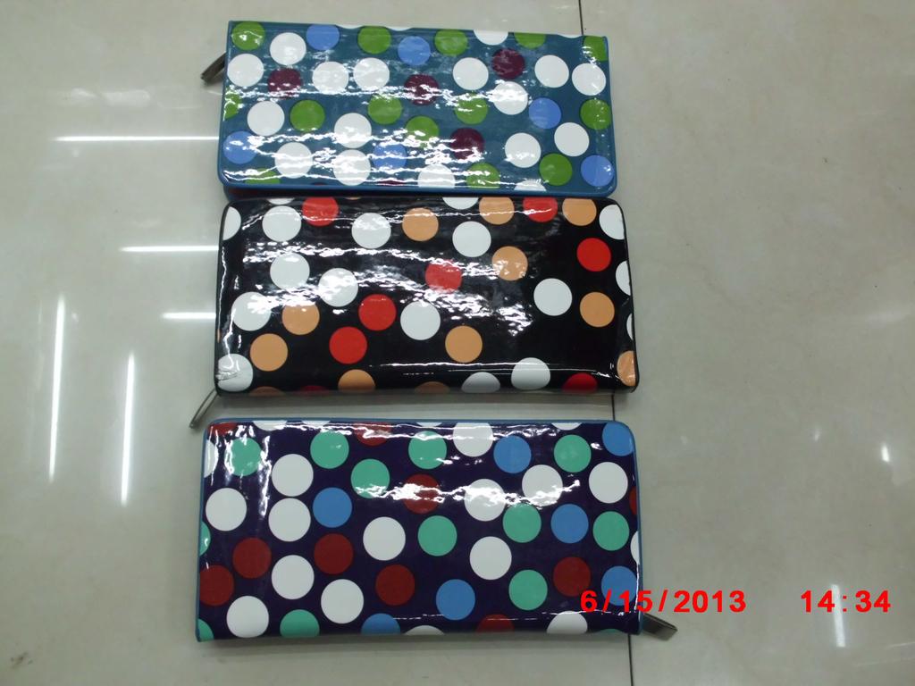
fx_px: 952
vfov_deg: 39.7
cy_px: 343
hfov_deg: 51.4
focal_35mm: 36
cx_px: 458
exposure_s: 1/50
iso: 400
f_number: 2.9
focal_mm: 6.3
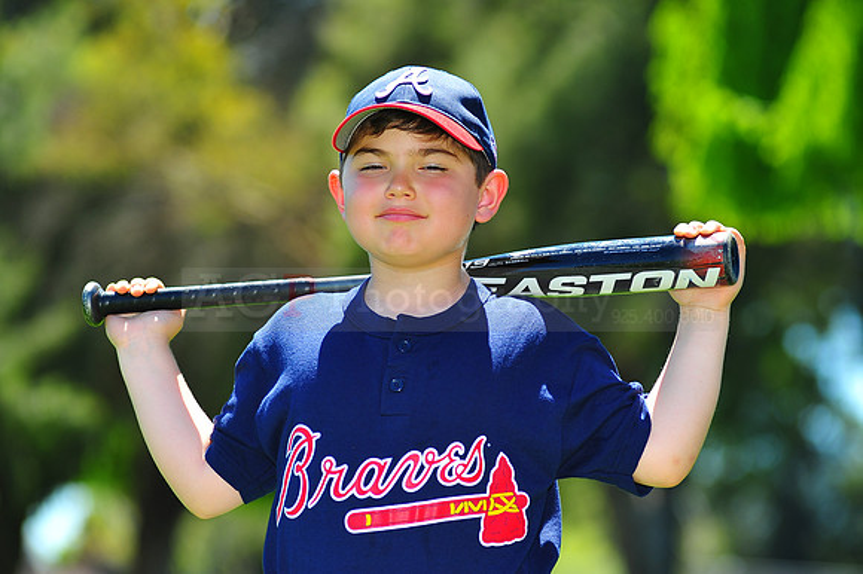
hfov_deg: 11.4
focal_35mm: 180
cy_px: 287
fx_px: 4312
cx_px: 432
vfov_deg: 7.6
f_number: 5
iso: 200
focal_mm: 180
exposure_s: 1/400
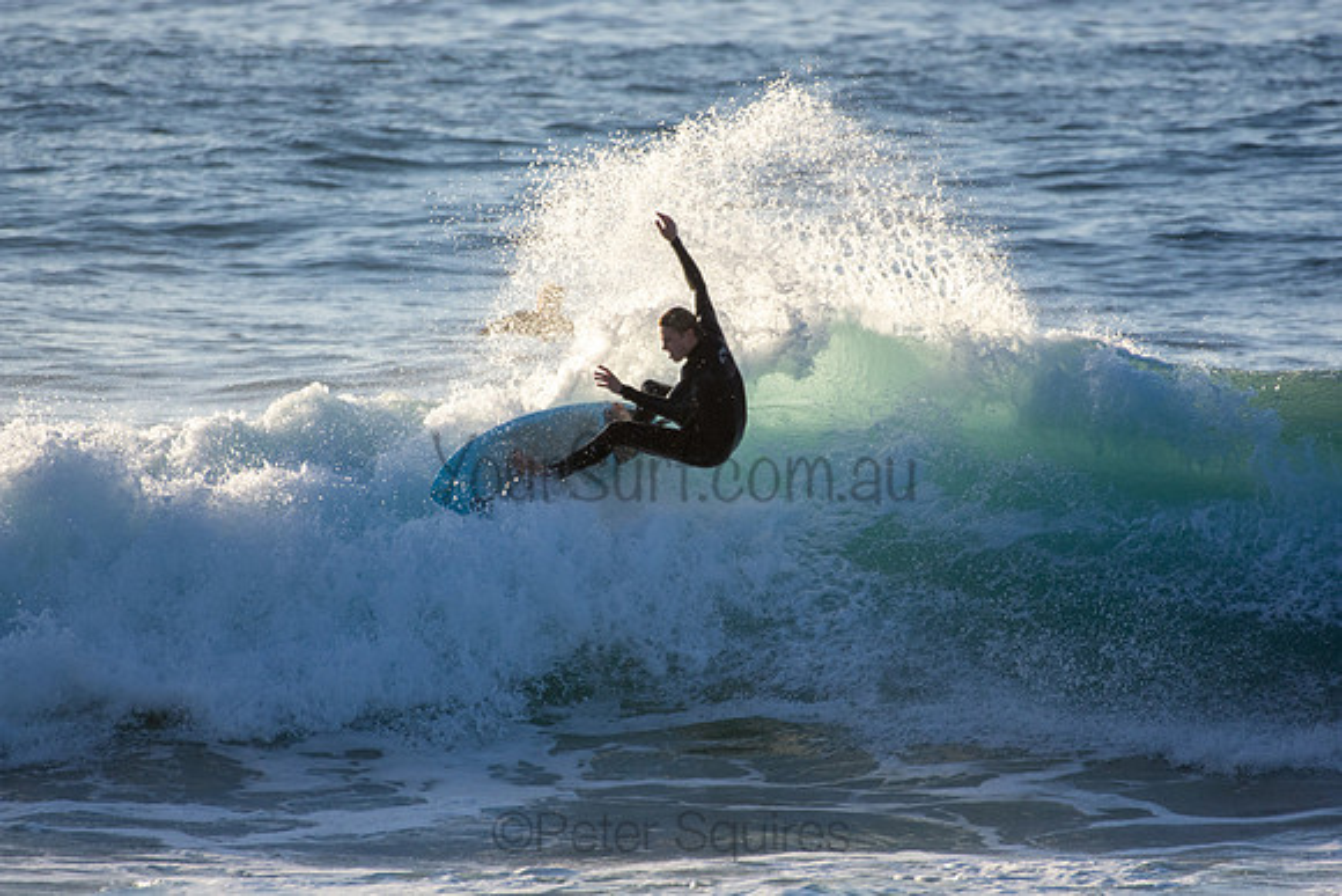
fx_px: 26845
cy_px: 448
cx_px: 671
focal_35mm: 720
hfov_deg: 2.9
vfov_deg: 1.9
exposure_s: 1/2000
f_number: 5.6
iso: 450
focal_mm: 480
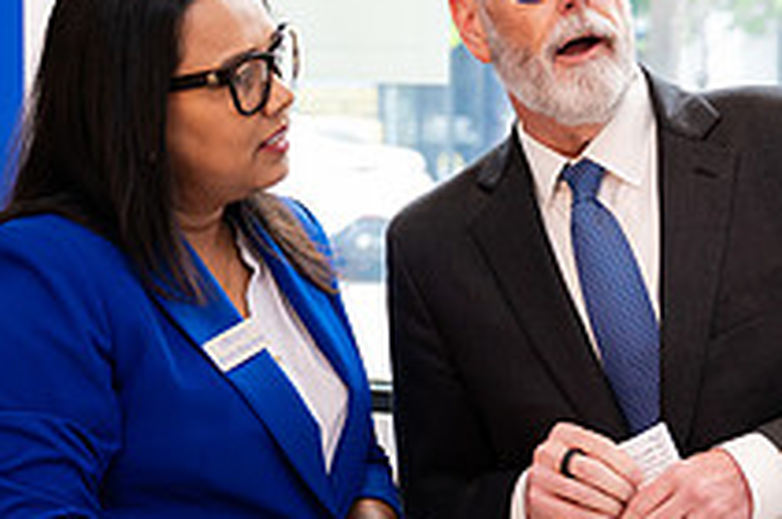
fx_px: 2494
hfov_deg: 17.8
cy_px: 304
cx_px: 474
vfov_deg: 11.9
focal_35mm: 115
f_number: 3.2
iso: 1250
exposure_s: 1/200
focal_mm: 41
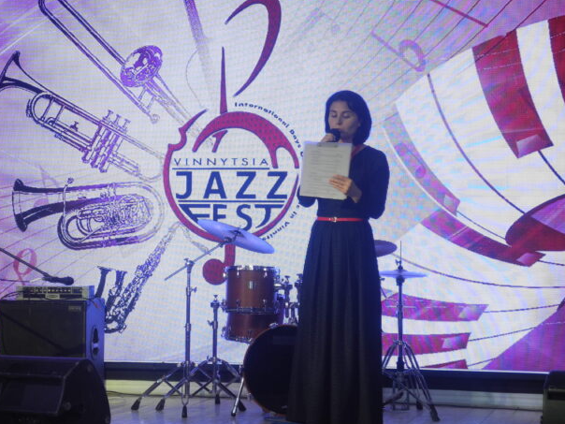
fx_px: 1763
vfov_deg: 13.7
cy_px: 196
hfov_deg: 18.2
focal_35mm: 108
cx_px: 243
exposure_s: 1/30
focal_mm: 18.1
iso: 136
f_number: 4
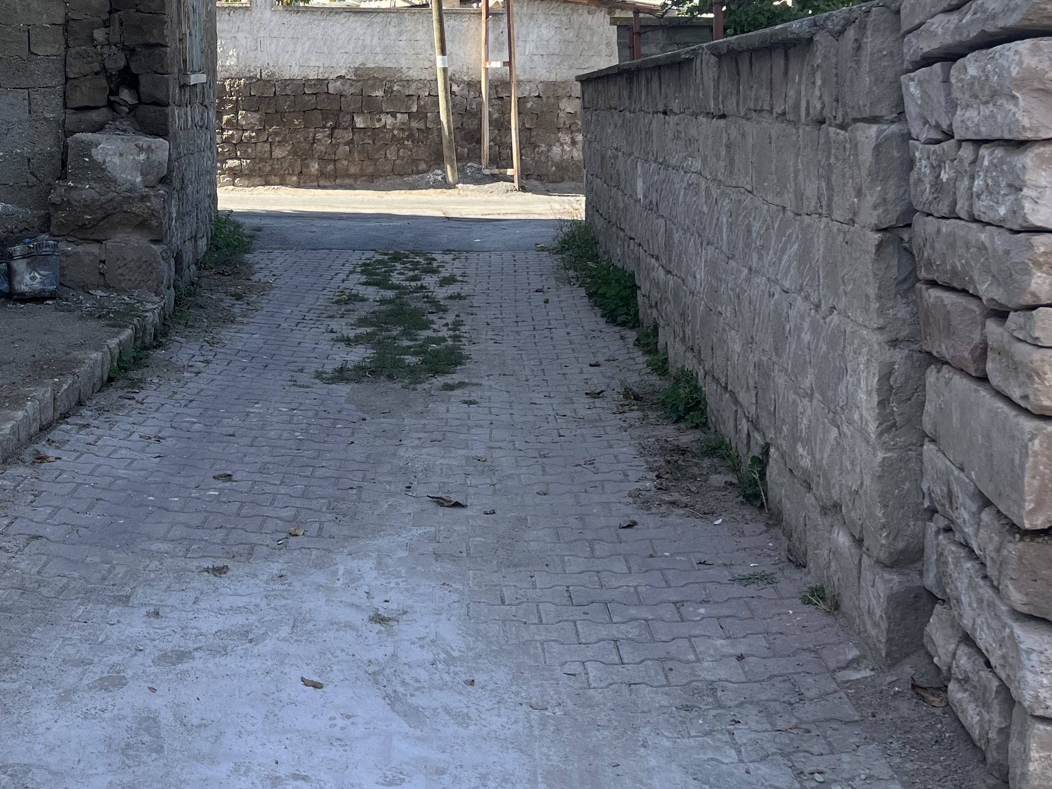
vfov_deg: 29.2
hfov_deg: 38.9
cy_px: 102
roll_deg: +0.9
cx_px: 308
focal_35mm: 48
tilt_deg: -1.0
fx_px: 1459
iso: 50
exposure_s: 1/1412
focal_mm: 5.7
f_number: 1.5
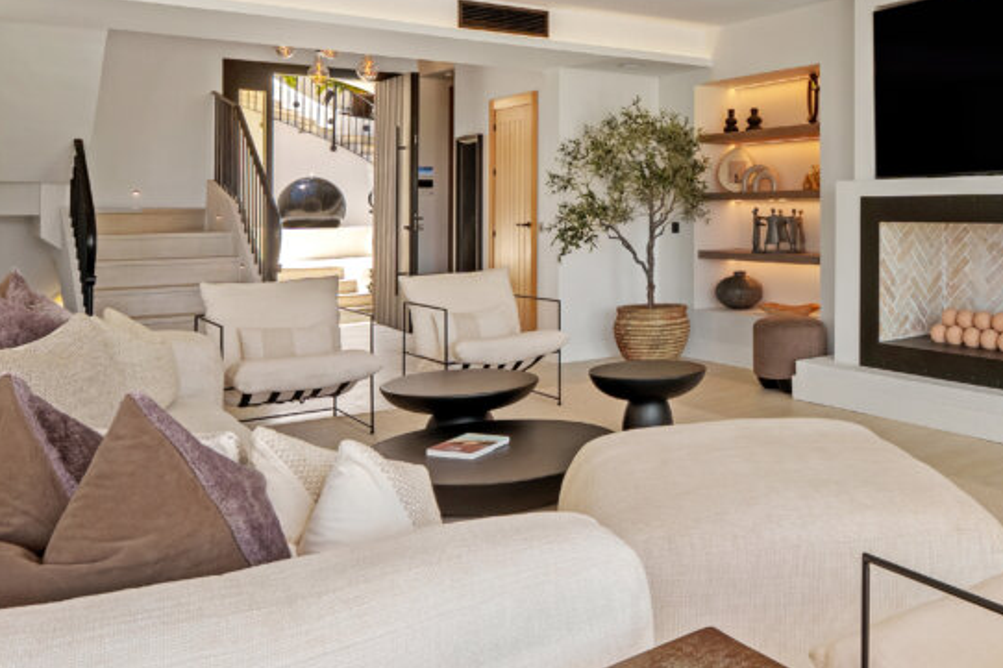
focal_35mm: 31
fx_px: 863
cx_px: 764
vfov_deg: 41.4
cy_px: 194
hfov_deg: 57.0
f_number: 8
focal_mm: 14
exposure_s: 1/640
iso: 100
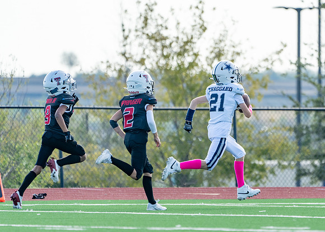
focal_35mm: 568
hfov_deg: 3.5
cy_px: 112
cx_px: 232
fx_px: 5244
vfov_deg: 2.5
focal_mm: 400
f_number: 5.6
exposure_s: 1/1250
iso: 500
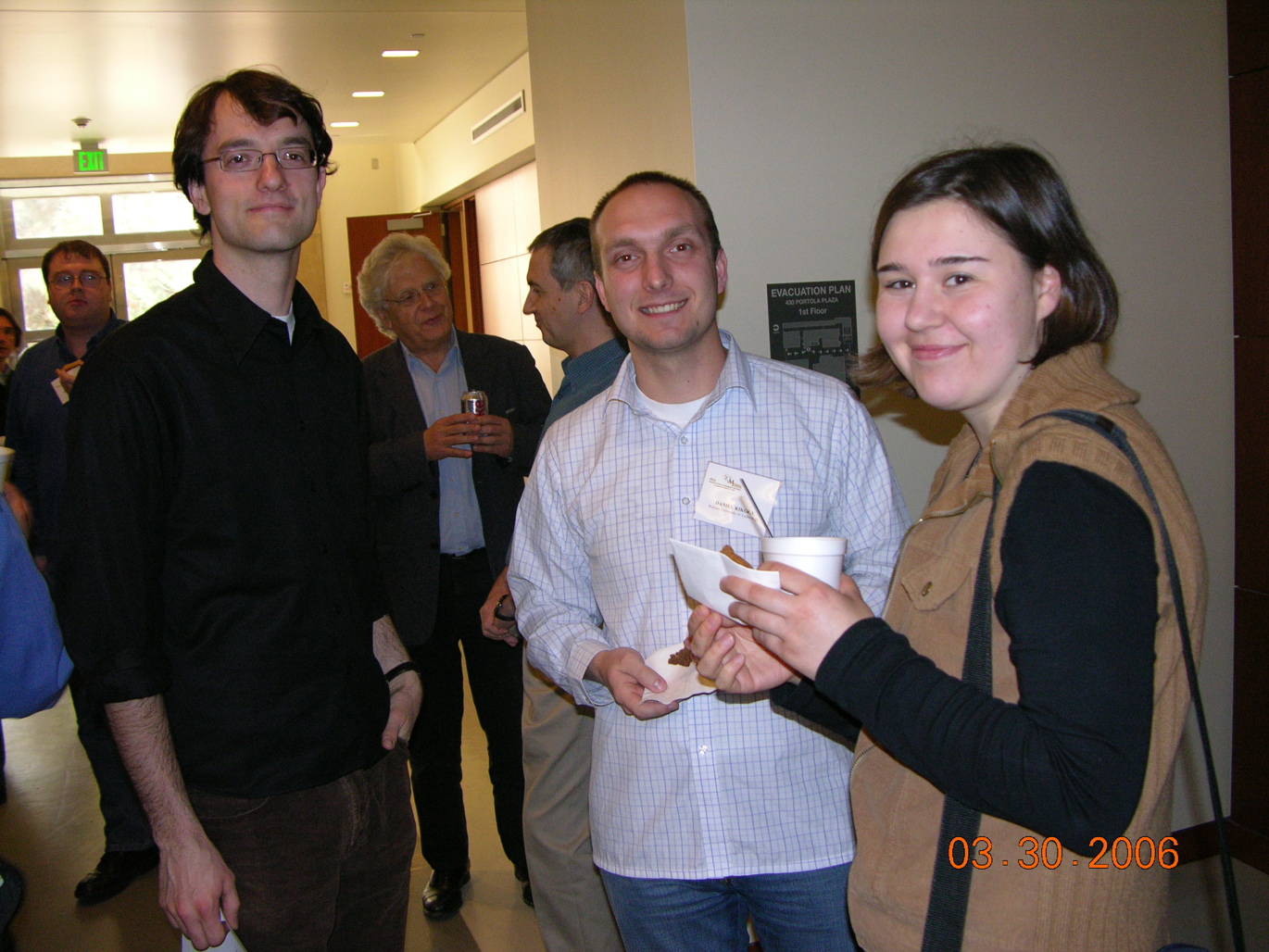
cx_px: 634
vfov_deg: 40.7
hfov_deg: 52.6
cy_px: 476
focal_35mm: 35
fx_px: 1283
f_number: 2.8
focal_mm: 8.9
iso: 200
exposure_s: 1/60.1
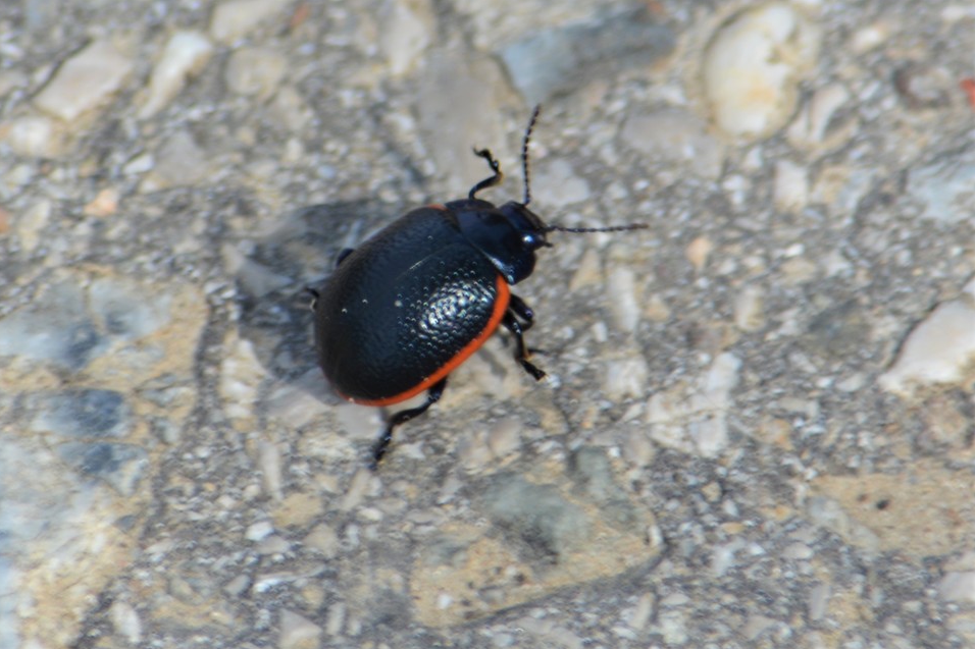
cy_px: 325
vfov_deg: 3.0
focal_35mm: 452
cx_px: 486
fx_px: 12239
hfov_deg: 4.6
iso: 100
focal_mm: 300
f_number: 8
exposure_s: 1/160
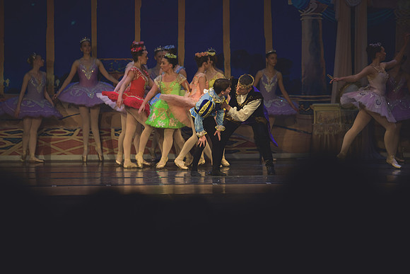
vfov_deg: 6.9
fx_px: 2278
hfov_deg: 10.3
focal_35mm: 200
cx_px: 205
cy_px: 137
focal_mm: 200
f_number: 2.8
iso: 2200
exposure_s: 1/320
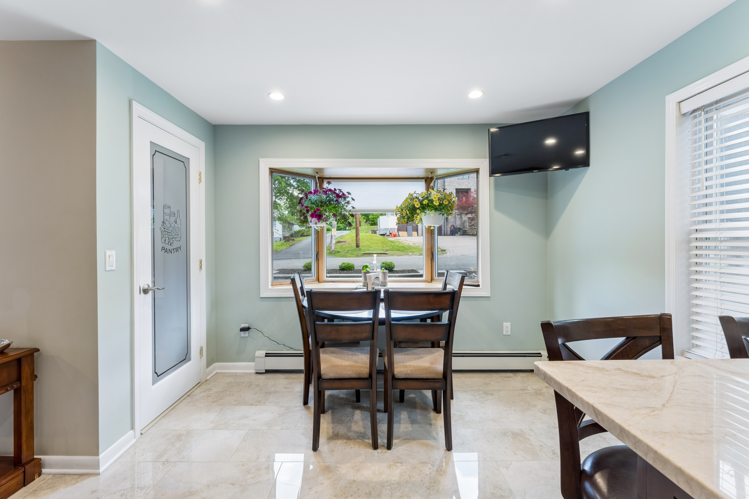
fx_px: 312
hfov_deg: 100.4
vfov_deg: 77.3
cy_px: 250
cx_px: 374
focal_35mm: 15
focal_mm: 15
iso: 400
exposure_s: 1/20
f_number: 13
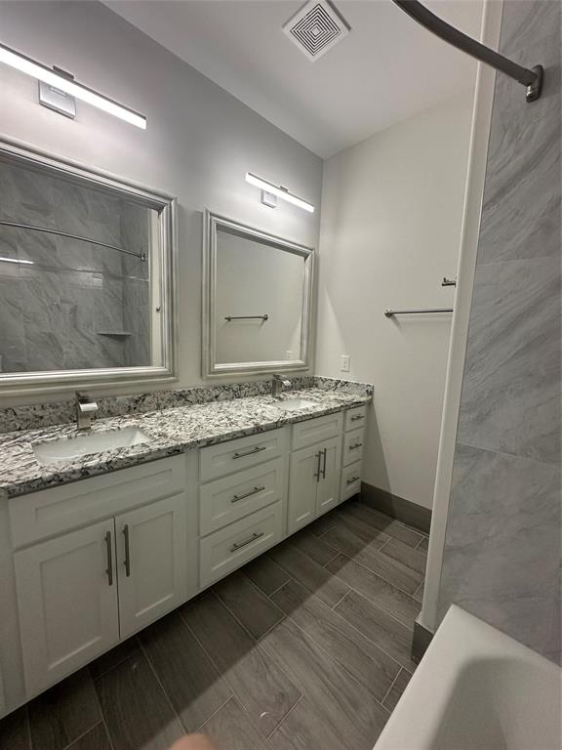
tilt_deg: -6.9
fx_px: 303
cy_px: 375
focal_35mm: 14
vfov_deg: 102.1
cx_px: 281
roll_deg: -2.1
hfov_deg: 85.7
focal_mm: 2.22
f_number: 2.2
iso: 160
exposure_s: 1/120
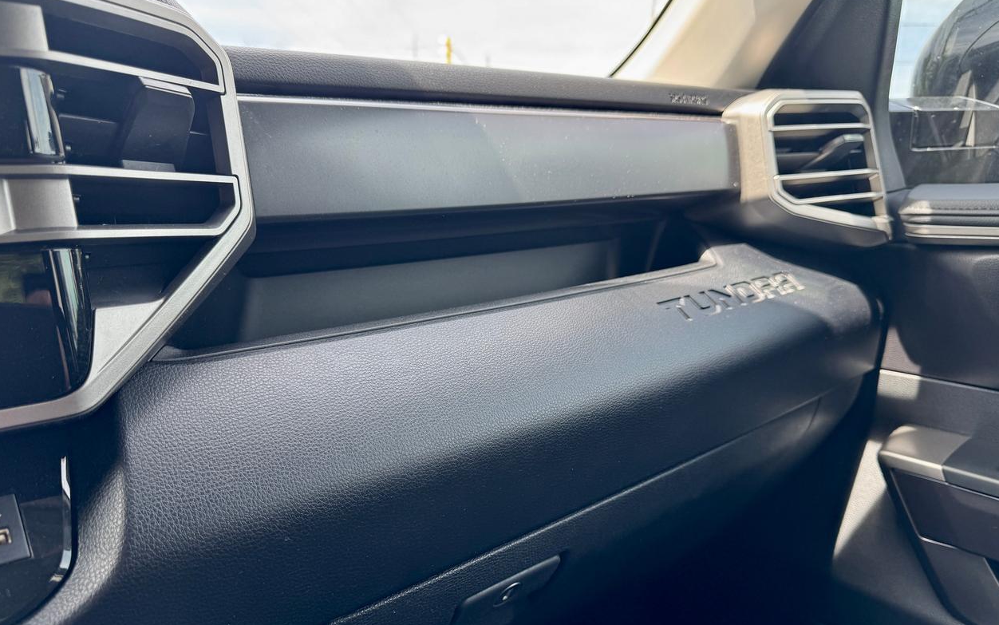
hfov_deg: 70.4
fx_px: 708
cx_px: 493
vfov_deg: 47.4
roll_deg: +0.4
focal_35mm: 26
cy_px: 366
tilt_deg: -13.0
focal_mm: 6.76
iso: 64
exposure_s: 1/121
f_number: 1.78
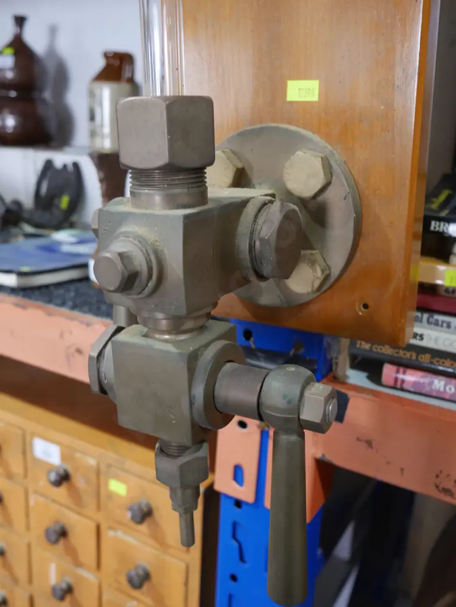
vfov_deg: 56.8
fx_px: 562
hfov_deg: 44.2
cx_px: 228
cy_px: 304
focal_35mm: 32
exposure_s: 1/60
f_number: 3.6
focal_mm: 16
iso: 800
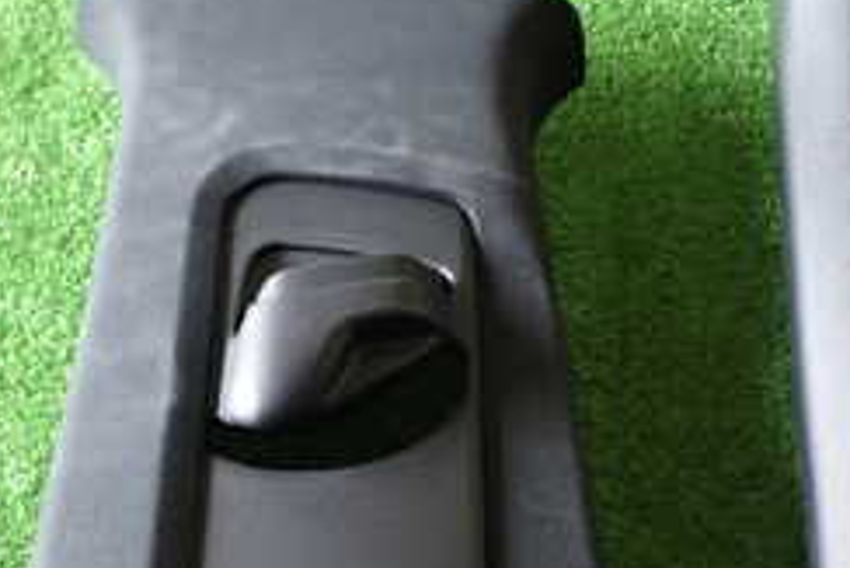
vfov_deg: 14.6
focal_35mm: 92
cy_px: 565
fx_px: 2173
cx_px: 387
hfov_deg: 22.1
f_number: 2.5
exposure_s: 1/40
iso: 250
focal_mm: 6.37
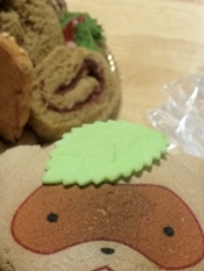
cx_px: 110
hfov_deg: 18.7
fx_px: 619
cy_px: 253
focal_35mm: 79
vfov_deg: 23.9
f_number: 2.4
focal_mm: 4.28
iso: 250
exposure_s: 1/20
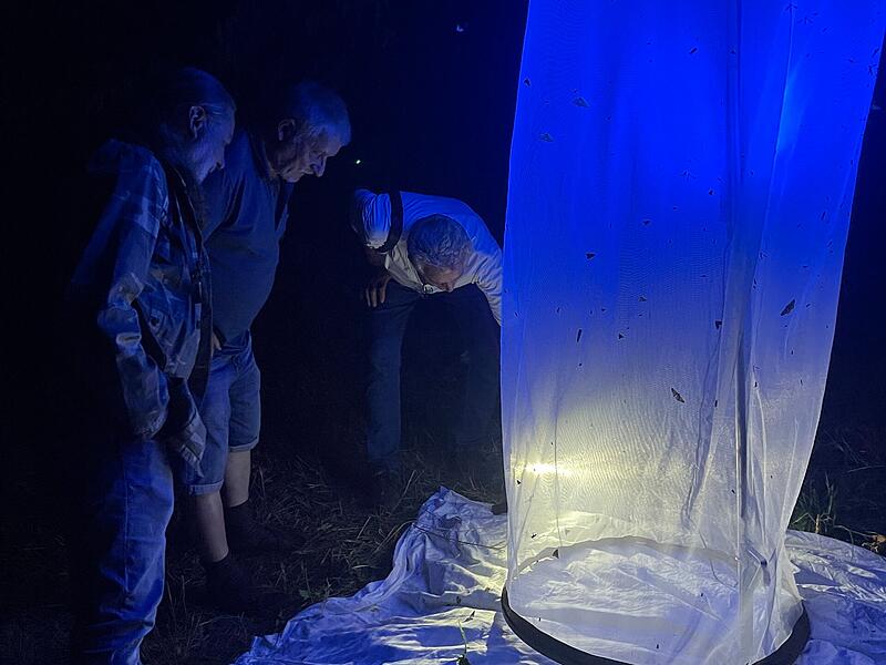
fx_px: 640
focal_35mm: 25
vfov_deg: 54.9
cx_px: 443
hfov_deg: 69.4
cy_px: 332
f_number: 1.6
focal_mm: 5.1
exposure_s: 1/44
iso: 500
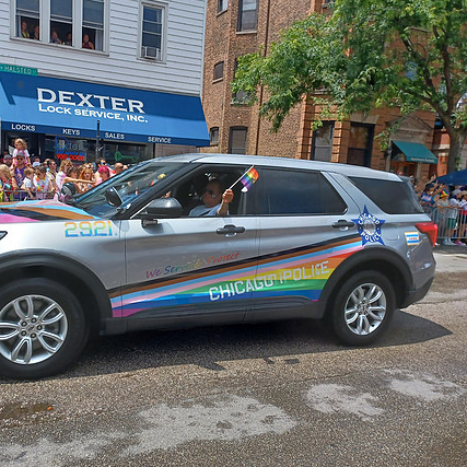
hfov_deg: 53.2
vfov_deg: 54.0
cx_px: 163
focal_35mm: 30
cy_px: 236
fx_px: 458
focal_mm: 4.6
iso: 32
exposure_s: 1/300
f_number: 1.8
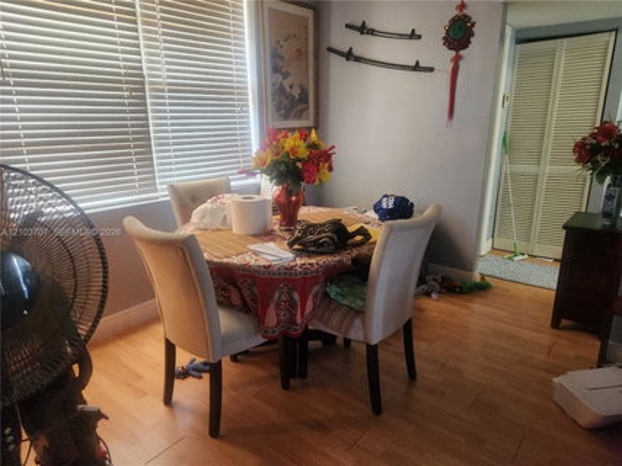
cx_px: 311
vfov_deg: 58.9
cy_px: 233
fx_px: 413
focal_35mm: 23
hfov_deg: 73.9
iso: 640
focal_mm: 5.4
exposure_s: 1/120
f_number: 1.8
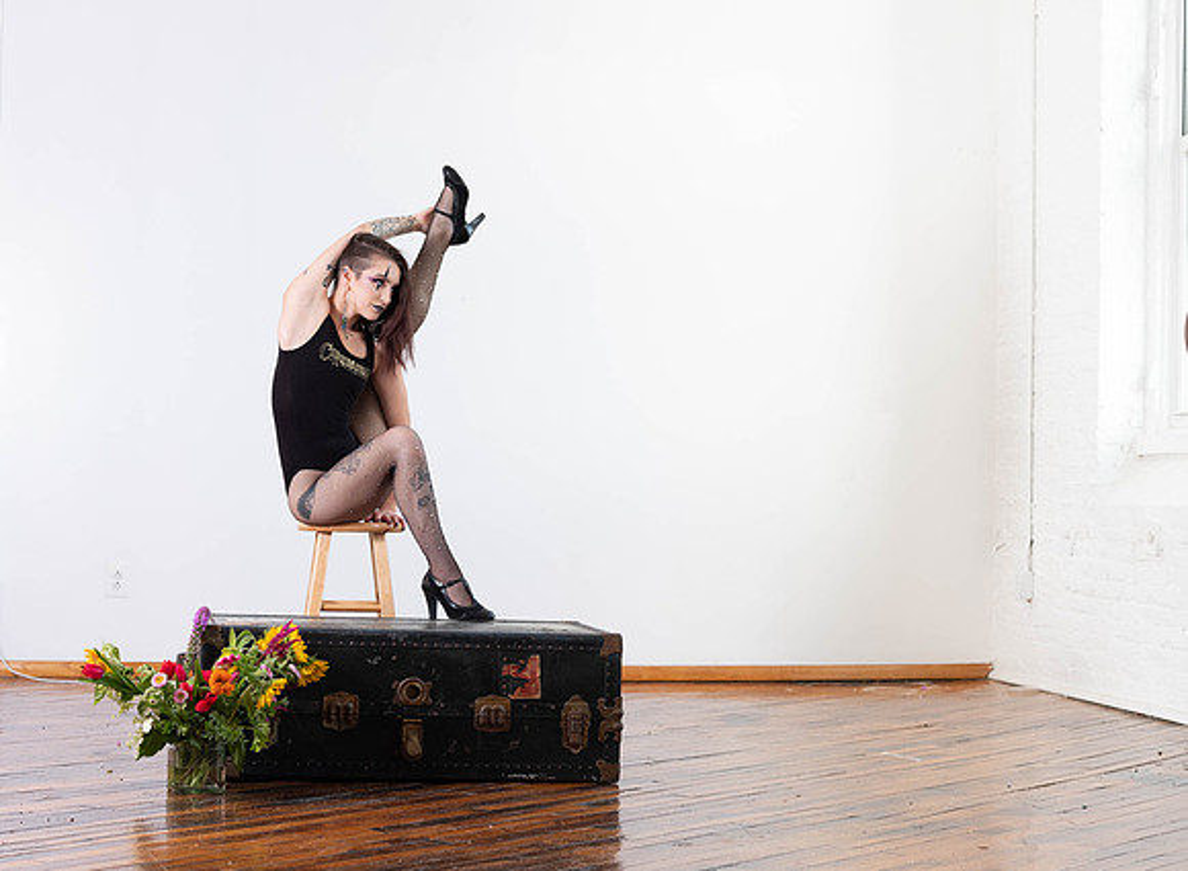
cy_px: 442
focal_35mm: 64
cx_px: 430
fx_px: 2189
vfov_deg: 22.5
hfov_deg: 30.2
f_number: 5.6
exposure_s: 1/90
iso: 500
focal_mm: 63
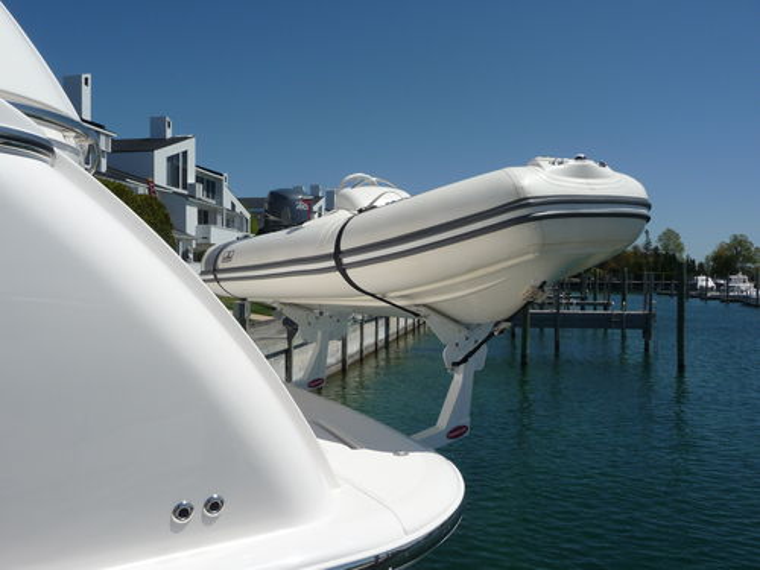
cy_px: 285
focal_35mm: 30
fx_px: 659
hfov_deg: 60.0
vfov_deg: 46.8
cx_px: 380
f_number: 8
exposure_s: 1/500
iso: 100
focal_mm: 5
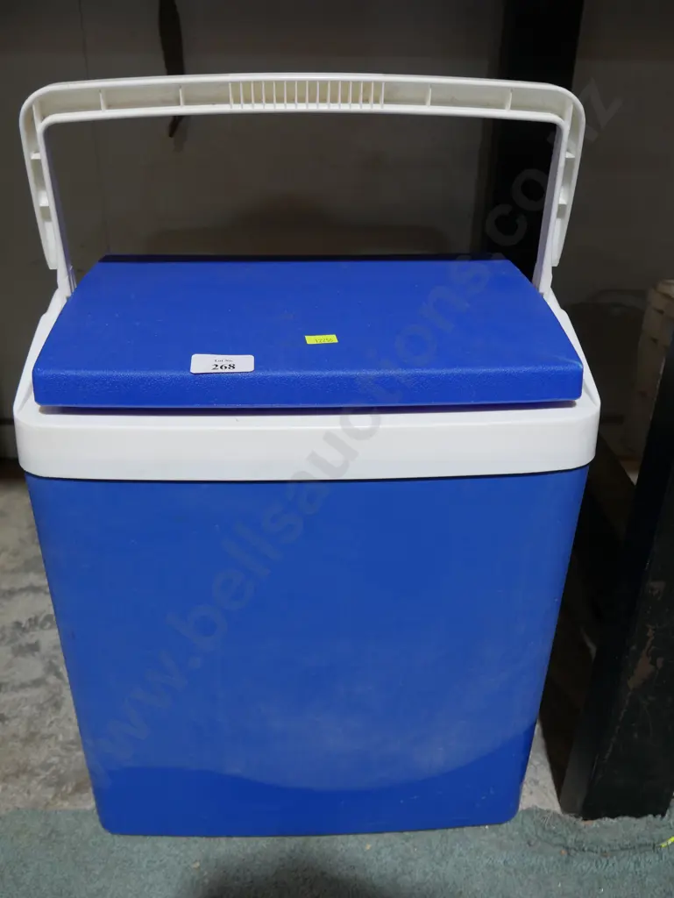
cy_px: 449
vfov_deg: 53.9
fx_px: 882
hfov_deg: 41.8
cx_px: 337
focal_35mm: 34
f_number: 4
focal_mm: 17
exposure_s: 1/60
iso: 320
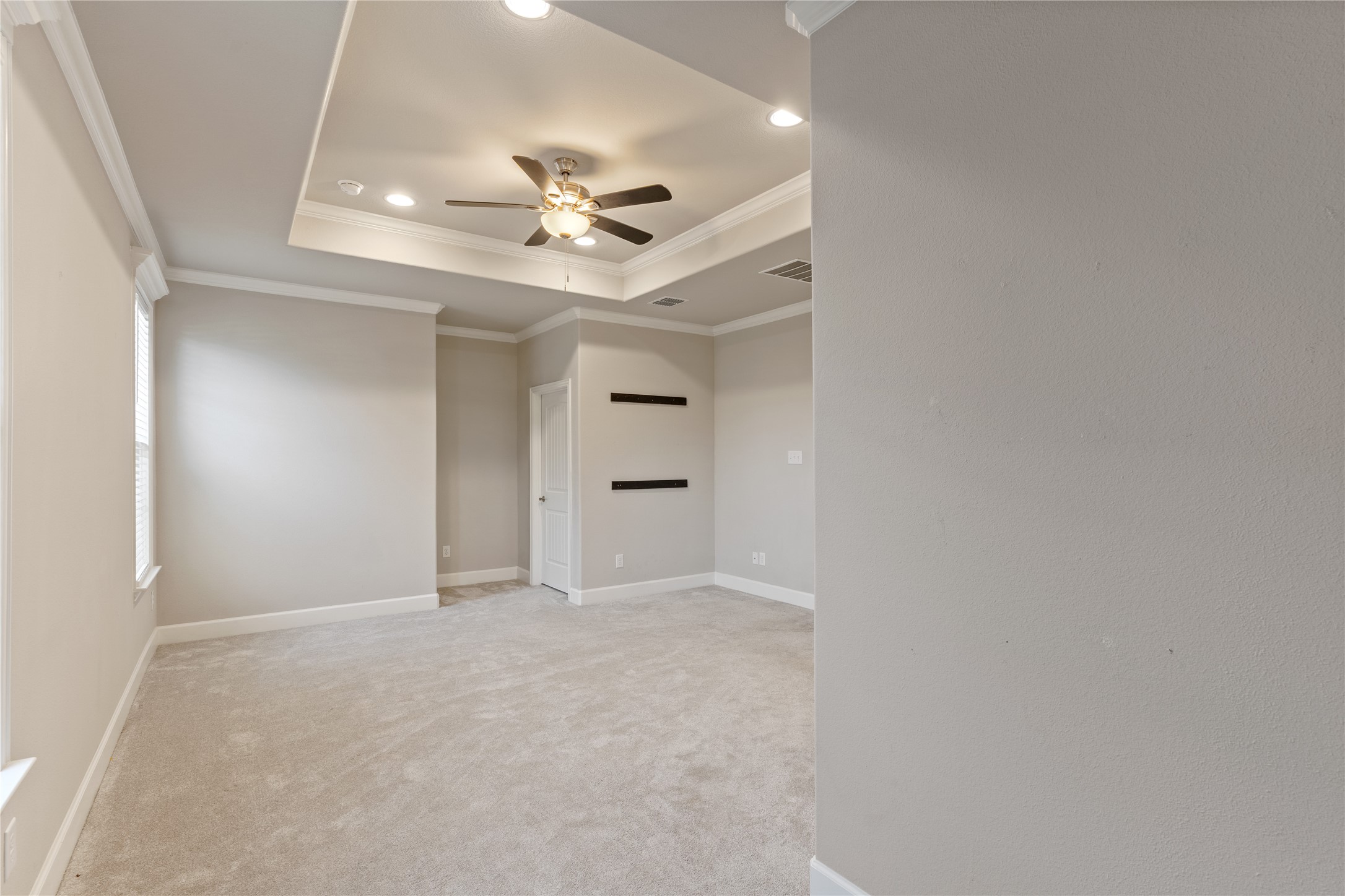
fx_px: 598
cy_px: 448
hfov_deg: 96.7
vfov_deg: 73.7
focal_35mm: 16
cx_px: 672
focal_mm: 16
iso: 320
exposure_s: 1/2
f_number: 9
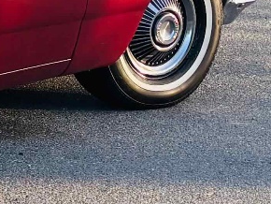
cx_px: -532
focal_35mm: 172
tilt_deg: -6.3
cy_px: -183
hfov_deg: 9.2
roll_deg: -1.7
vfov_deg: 8.3
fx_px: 1348
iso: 50
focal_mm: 5.96
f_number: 1.6
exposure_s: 1/477
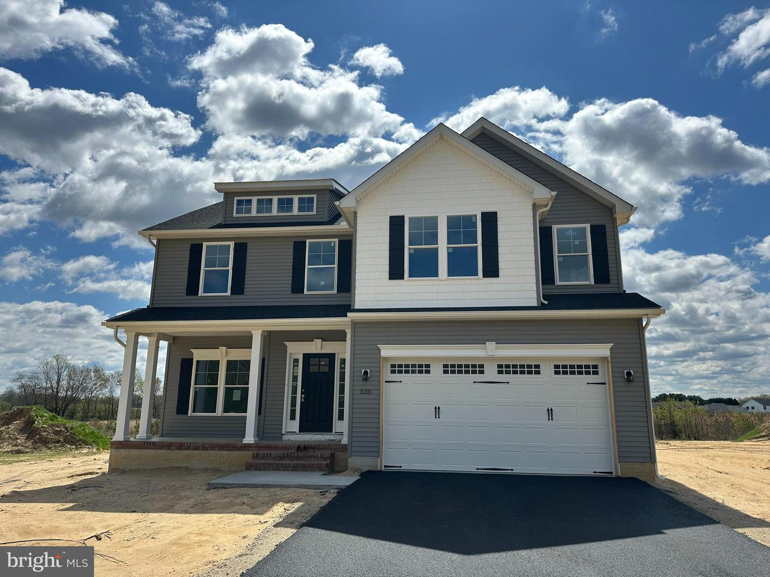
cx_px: 385
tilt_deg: +11.6
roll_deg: -0.4
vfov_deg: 56.8
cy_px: 288
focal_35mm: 24
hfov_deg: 71.6
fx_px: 534
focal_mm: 6.86
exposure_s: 1/6623
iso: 80
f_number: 1.78
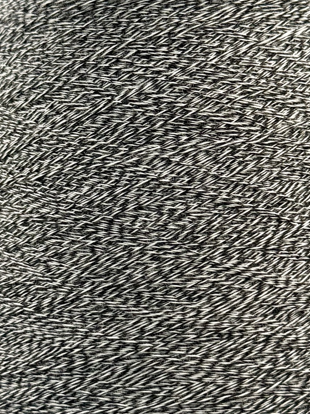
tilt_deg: -4.0
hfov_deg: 34.3
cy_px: 246
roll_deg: -0.6
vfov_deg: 44.6
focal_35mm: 42
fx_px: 501
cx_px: 176
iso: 100
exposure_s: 1/967
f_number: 1.78
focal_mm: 6.76
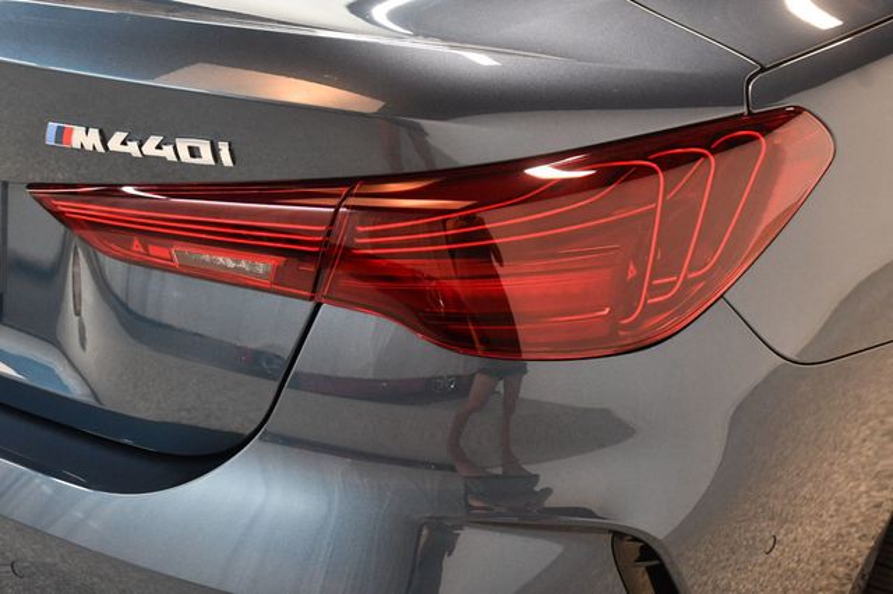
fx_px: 1116
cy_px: 297
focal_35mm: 45
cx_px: 446
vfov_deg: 29.8
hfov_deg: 43.6
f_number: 4
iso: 3200
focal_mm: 30
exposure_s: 1/60
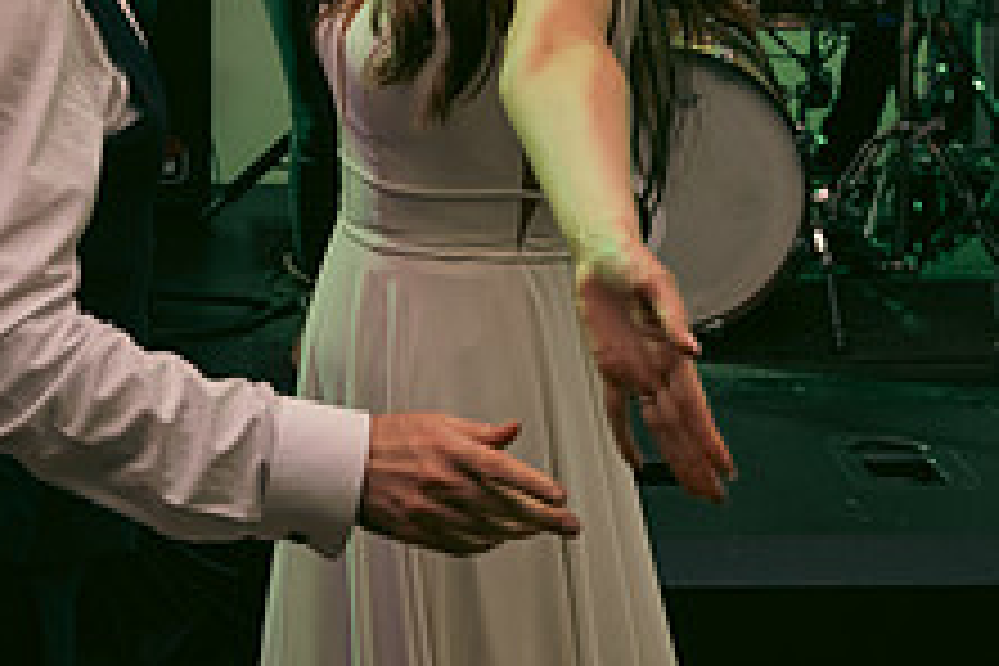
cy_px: 29
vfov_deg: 15.1
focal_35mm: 89
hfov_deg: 22.7
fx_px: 2470
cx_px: 310
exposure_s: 1/160
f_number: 3.5
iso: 800
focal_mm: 34
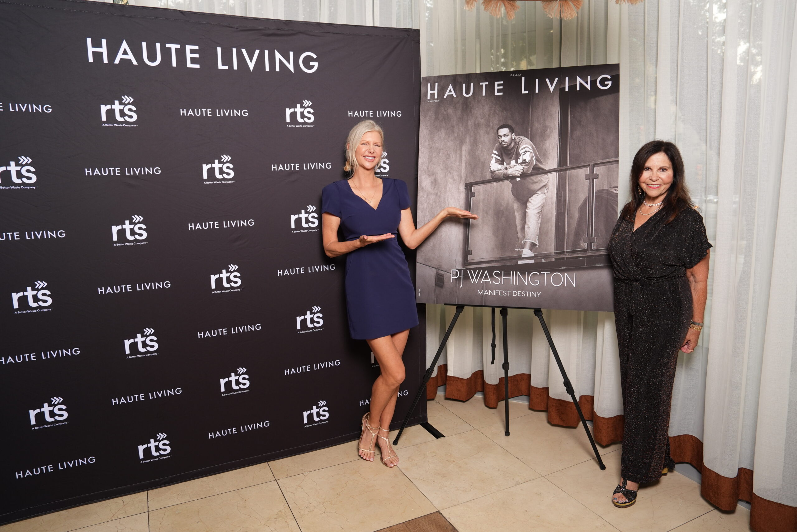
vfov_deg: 53.1
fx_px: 531
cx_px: 398
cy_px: 266
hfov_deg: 73.7
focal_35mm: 24
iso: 500
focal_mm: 24
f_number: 5
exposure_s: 1/160
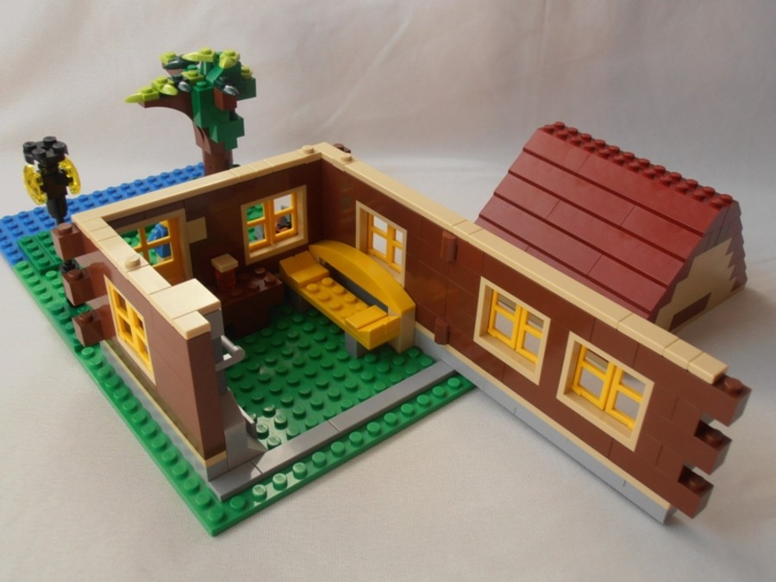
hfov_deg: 50.1
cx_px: 388
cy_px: 291
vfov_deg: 38.7
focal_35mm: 37
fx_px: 829
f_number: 3.9
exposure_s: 1/50
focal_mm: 6.61
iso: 80
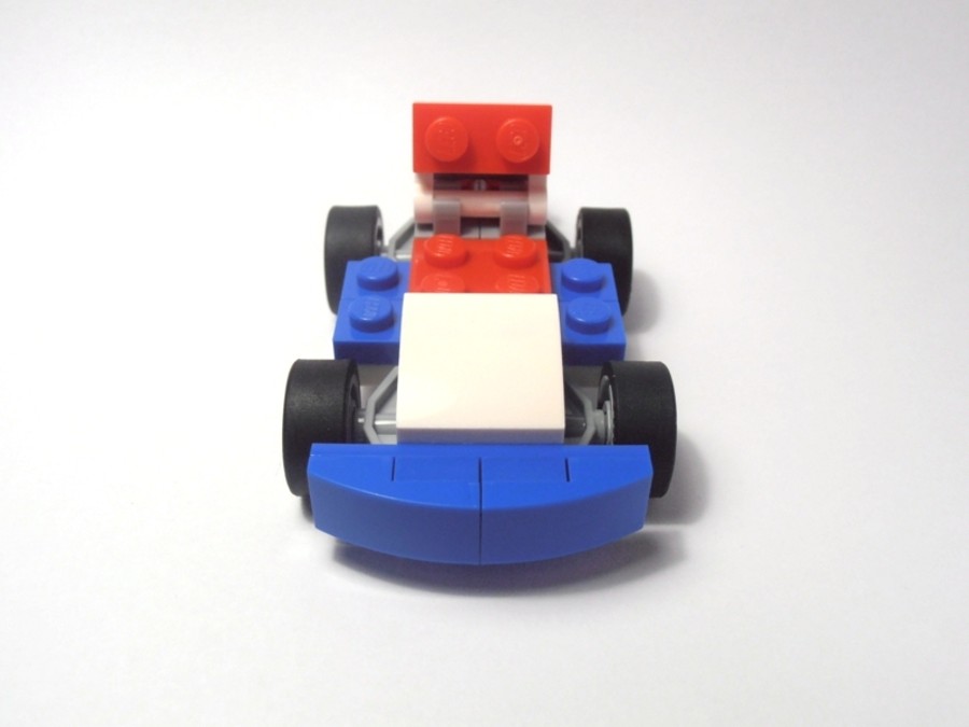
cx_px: 484
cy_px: 364
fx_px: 1036
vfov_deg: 38.7
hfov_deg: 50.1
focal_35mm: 37
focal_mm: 6.61
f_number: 3.9
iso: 80
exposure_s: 1/100
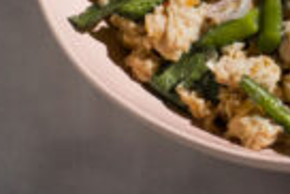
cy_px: -75
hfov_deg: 11.1
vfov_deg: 7.4
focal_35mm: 184
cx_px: 245
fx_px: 1481
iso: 800
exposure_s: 1/160
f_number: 5.6
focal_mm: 37
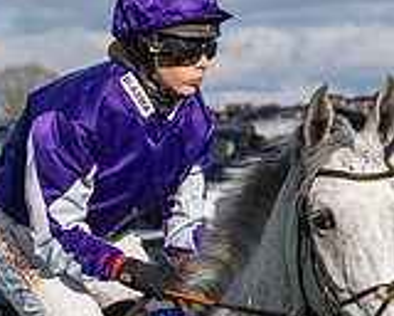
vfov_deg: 3.3
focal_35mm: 469
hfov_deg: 4.1
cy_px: 532
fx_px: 5469
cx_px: 301
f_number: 5
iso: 400
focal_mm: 70
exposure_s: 1/3200
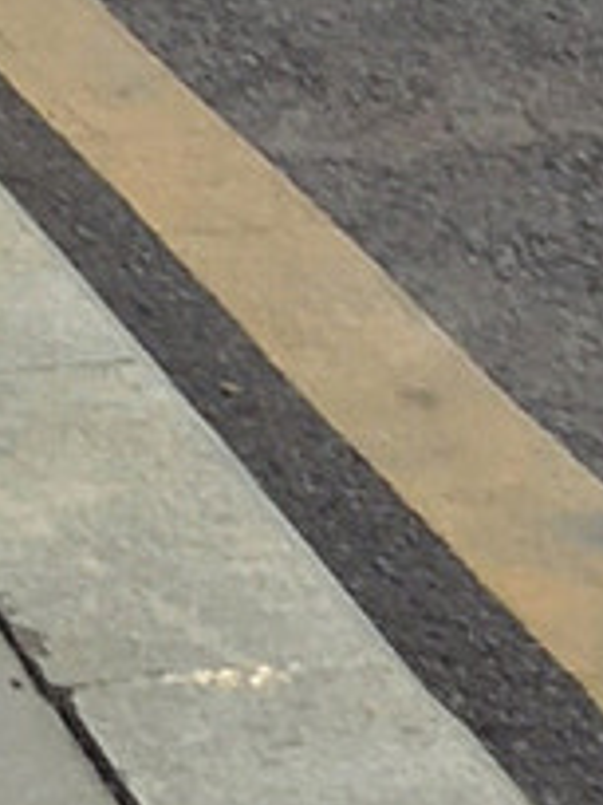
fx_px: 5296
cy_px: -2285
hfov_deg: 6.3
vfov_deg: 6.9
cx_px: -709
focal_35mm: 228
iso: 25
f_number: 2.2
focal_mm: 4.15
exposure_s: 1/149
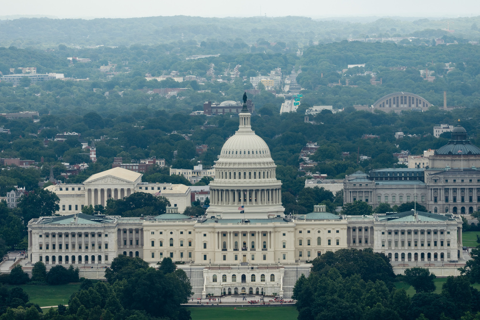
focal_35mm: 312
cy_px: 160
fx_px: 4158
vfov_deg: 4.4
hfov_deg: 6.6
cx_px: 240
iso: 100
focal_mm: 312
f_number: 5.6
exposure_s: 1/500
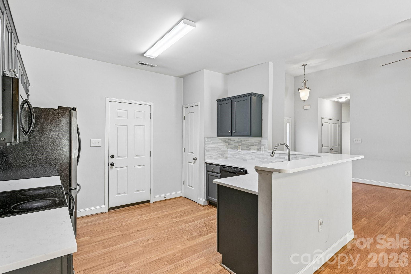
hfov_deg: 90.0
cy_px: 137
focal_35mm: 18
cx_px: 206
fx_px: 205
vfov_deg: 67.4
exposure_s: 1/8
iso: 400
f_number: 8
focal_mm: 18
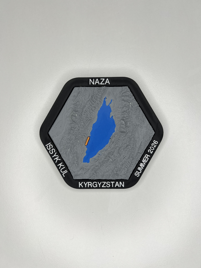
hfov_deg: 53.1
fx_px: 201
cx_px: 100
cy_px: 134
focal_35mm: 26
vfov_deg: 67.3
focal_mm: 5.7
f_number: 1.5
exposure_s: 1/1468
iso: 50
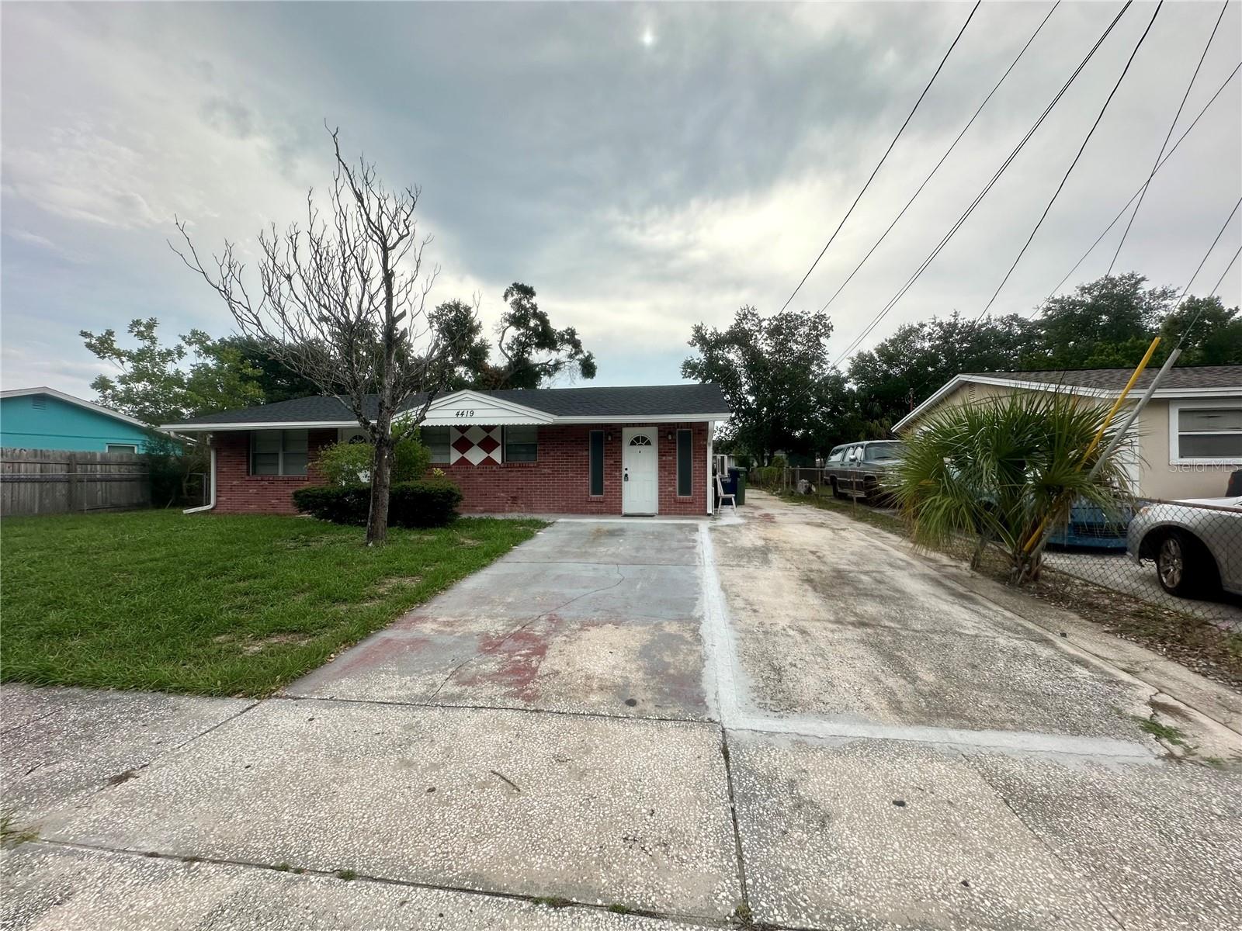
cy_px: 466
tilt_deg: +0.2
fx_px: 502
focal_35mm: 14
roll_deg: -0.2
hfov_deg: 102.1
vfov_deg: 85.7
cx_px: 621
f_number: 2.2
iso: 50
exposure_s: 1/2053
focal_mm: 2.22
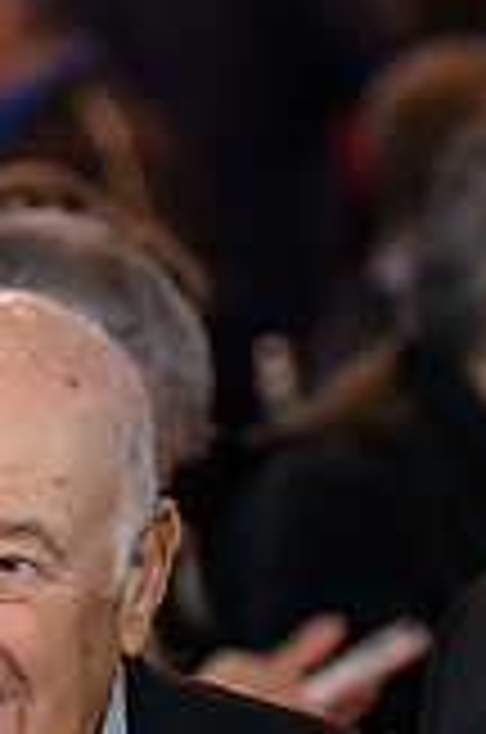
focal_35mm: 435
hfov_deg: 3.1
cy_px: 646
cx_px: -27
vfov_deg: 4.7
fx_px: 8846
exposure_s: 1/125
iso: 400
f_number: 3.2
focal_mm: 122
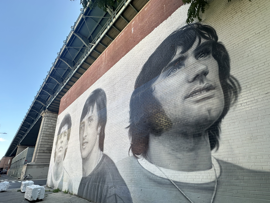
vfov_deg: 73.8
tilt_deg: +17.6
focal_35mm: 17
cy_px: 123
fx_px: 133
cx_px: 148
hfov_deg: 90.7
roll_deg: +3.1
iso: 40
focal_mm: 2.22
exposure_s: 1/292
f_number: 2.2
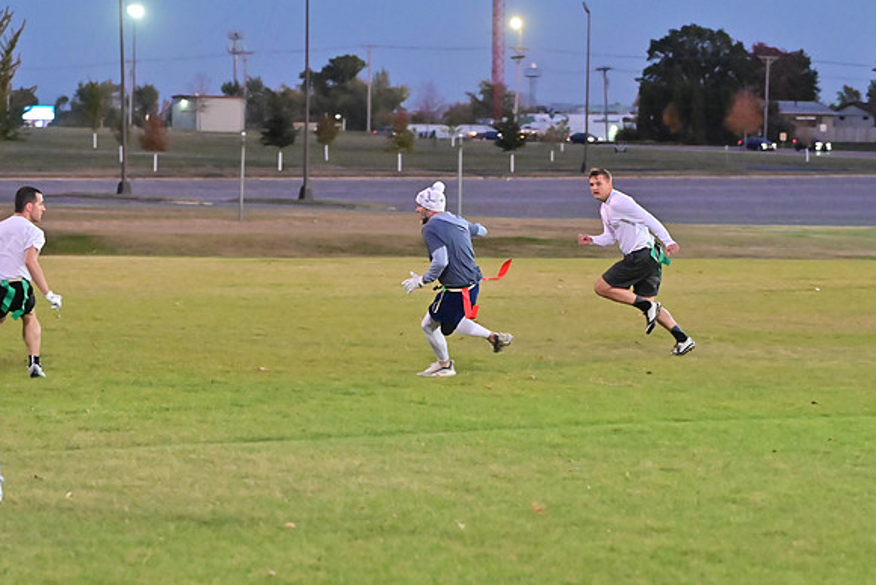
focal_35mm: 132
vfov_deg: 10.4
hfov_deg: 15.5
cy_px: 292
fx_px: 3213
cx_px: 438
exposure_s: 1/400
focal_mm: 88
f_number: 4
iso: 6400
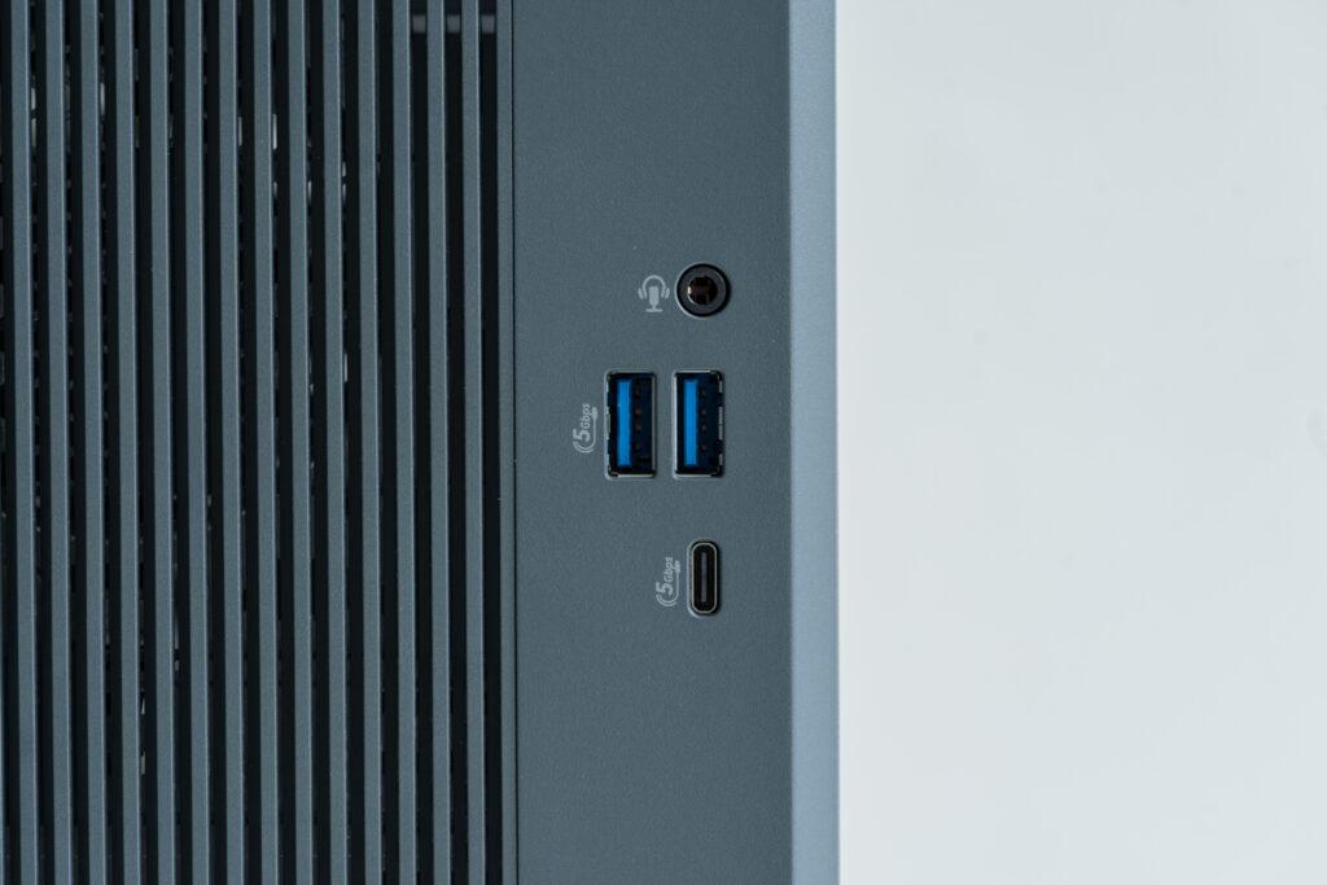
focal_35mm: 90
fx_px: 3318
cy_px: 442
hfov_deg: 22.6
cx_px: 664
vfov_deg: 15.2
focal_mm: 90
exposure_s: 1/100
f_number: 6.3
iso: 400
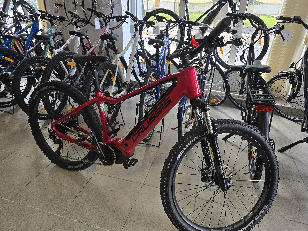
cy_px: 116
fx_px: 205
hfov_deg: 73.9
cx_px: 154
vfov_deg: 58.9
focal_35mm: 23
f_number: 1.7
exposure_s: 1/100
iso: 200
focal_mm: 6.3
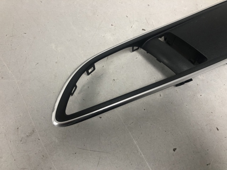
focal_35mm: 28
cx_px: 114
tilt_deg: -65.4
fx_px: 184
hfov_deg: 63.4
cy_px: 85
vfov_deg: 49.7
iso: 40
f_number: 1.8
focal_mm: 4
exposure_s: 1/25
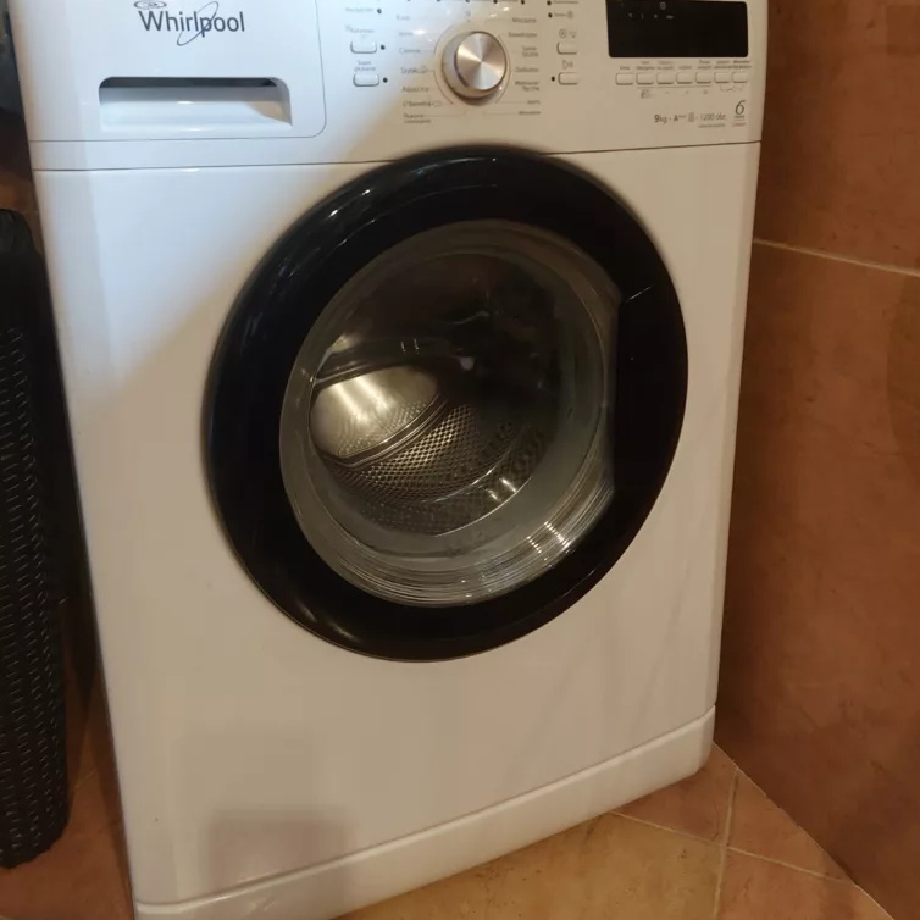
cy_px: 344
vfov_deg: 53.4
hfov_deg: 54.0
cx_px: 459
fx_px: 902
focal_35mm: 30
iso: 400
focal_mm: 5.23
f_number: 1.8
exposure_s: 1/50
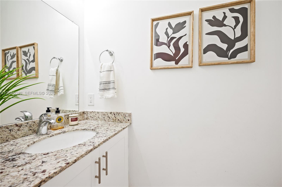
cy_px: 94
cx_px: 141
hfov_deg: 104.3
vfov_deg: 81.1
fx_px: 110
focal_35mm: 14
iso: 200
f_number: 3.5
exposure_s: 1/50
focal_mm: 14
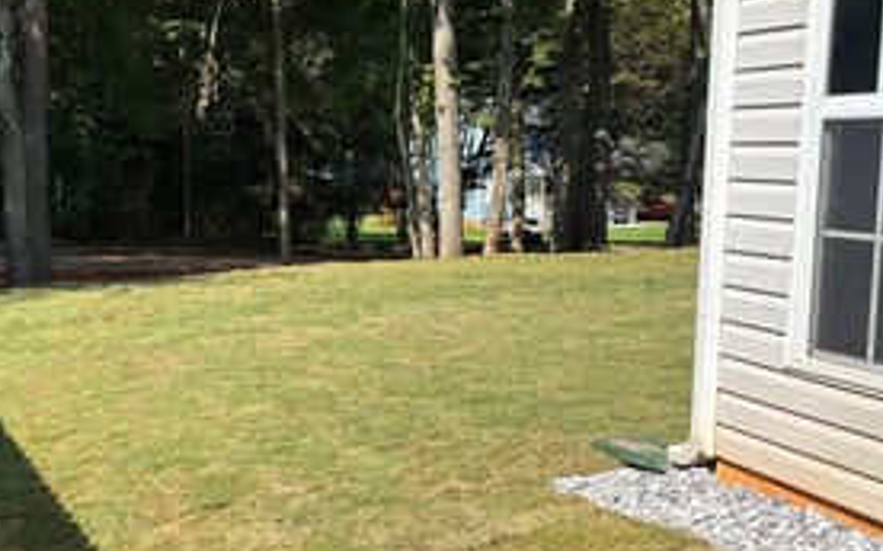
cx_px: 256
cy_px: 276
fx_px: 1154
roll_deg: -1.7
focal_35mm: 48
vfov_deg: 26.8
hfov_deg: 41.0
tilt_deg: -2.5
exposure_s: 1/1984
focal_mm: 5.96
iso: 50
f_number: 1.6
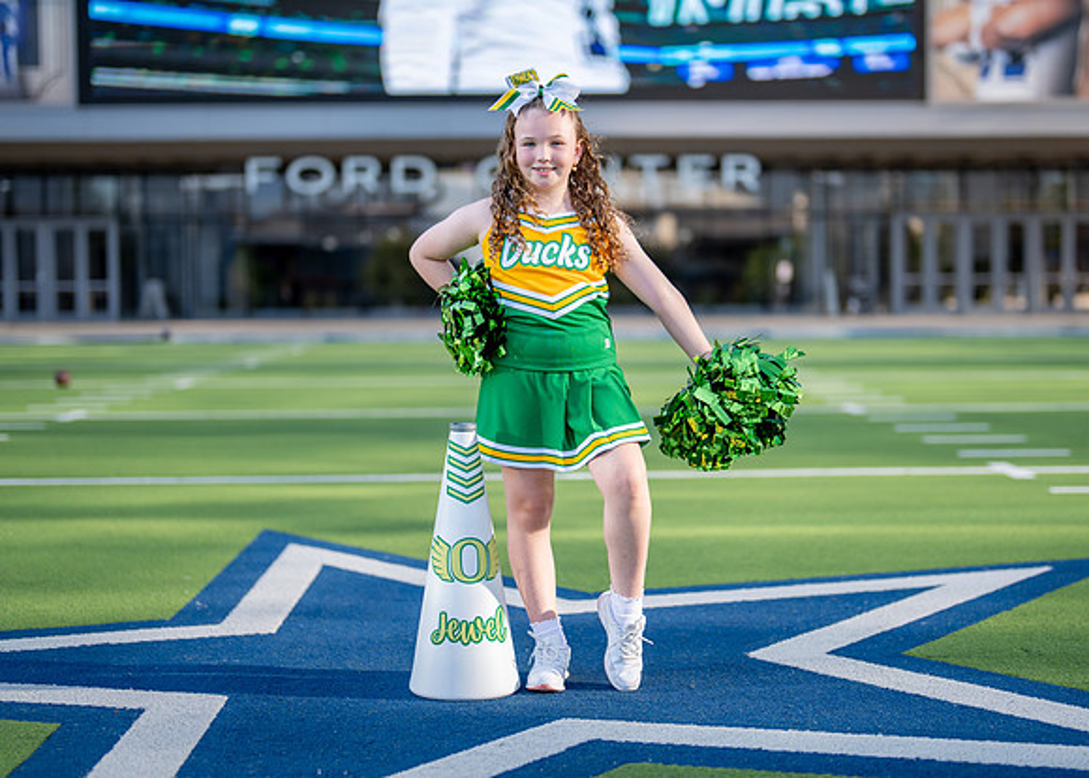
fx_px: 1935
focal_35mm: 63
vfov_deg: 22.7
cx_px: 576
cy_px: 392
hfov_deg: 31.4
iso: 100
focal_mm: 50
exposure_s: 1/3200
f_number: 1.2
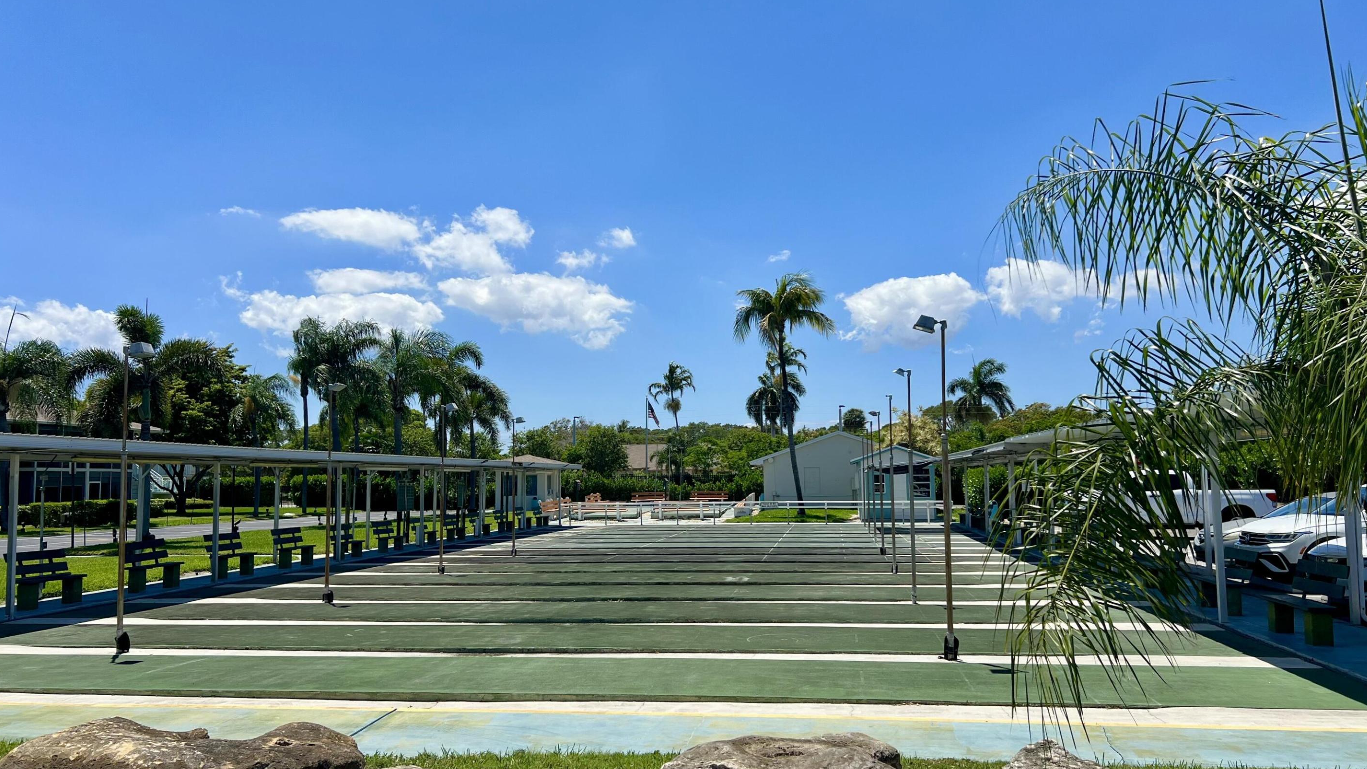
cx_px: 687
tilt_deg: +4.4
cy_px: 380
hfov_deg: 66.1
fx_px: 1051
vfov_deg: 40.2
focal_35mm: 29
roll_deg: +0.5
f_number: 1.5
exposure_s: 1/6211
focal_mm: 5.7
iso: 50
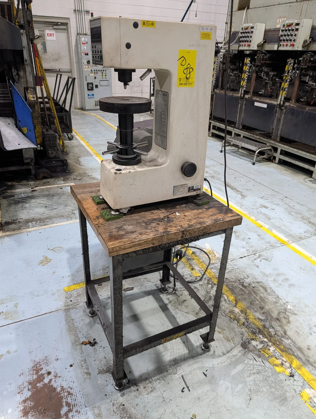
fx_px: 291
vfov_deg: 71.5
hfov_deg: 56.9
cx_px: 158
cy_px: 210
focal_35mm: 24
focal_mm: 6.9
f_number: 1.68
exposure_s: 1/100
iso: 449
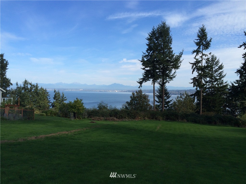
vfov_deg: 46.8
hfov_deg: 60.0
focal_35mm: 30
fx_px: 213
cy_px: 92
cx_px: 123
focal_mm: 4.12
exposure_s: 1/1642
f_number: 2.2
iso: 32
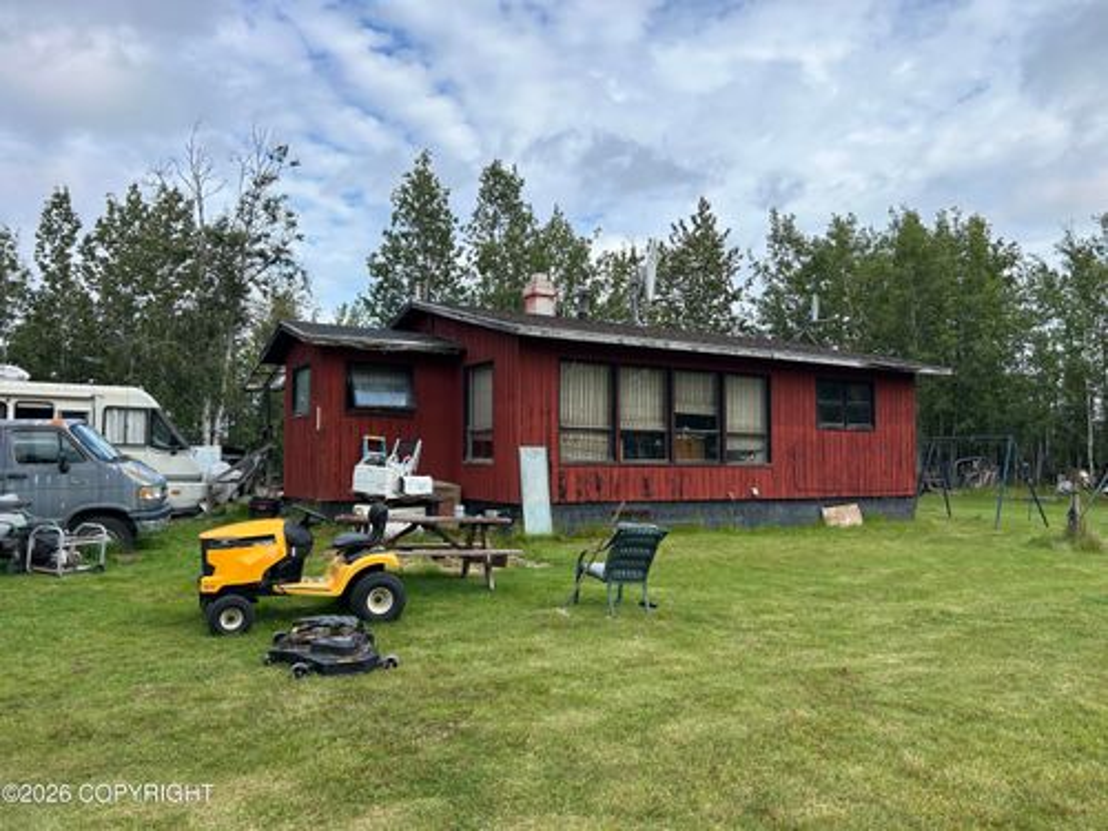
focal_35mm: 26
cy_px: 416
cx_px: 554
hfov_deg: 67.3
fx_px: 832
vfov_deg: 53.1
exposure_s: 1/2165
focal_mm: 5.7
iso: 50
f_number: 1.5
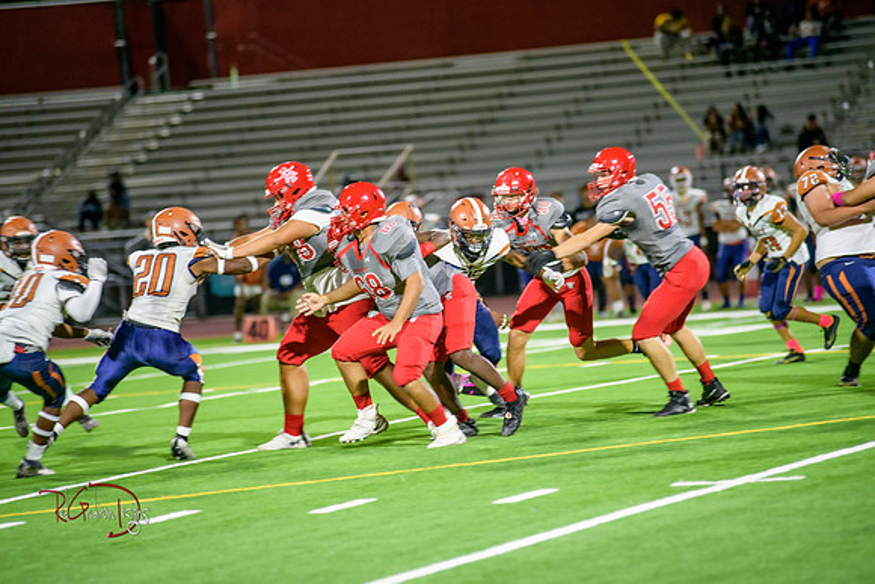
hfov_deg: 10.3
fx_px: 4862
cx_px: 438
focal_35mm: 200
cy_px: 292
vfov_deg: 6.9
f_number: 2.8
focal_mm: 200
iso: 1600
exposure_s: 1/250
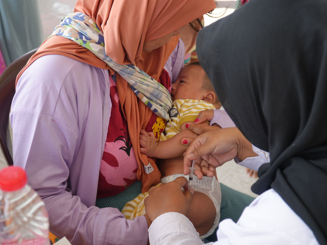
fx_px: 449
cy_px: 122
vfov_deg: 30.5
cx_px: 173
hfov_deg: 40.0
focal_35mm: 48
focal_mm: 29
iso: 125
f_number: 4
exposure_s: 1/160
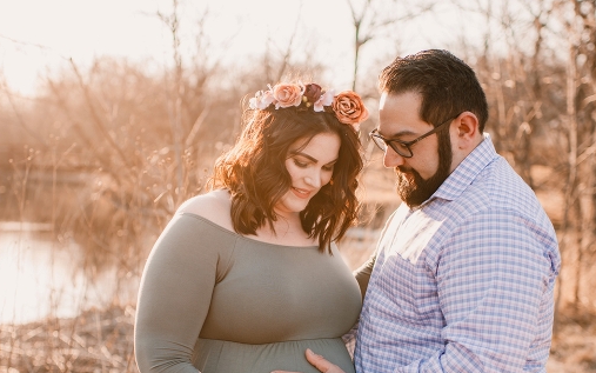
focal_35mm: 54
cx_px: 269
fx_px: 877
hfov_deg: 37.5
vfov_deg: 23.8
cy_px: 270
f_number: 2.2
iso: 125
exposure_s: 1/500
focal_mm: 35
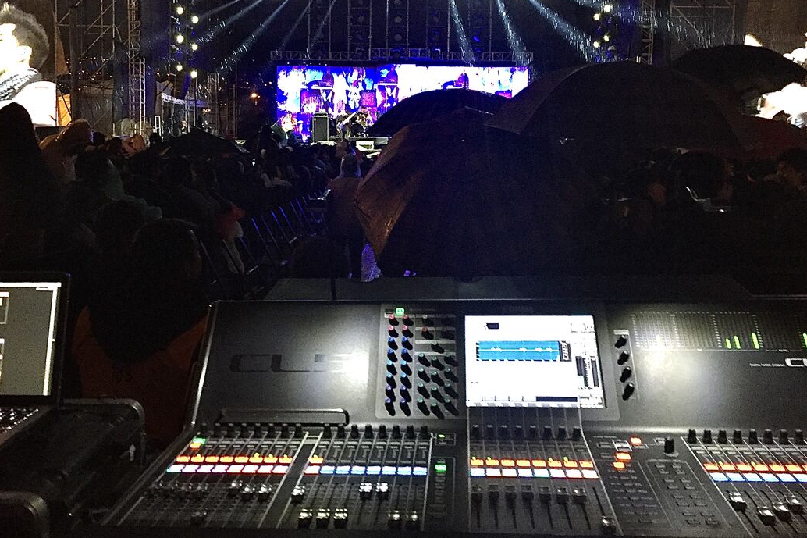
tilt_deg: -4.9
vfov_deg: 37.5
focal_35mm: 35
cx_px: 391
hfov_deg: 54.4
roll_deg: -2.2
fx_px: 784
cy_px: 193
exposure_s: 1/15
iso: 250
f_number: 2.2
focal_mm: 4.15
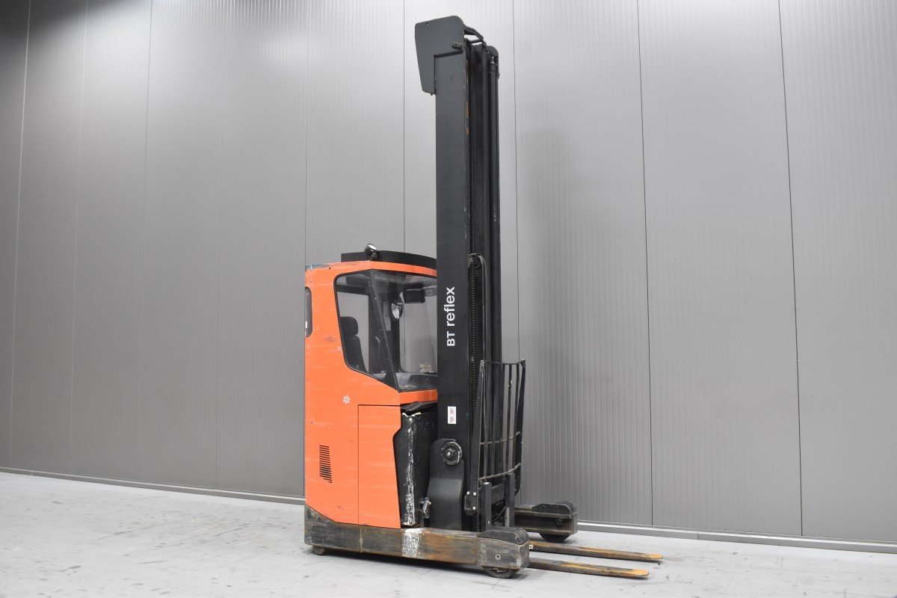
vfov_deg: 41.7
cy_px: 299
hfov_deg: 59.5
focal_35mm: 32
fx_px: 785
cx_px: 448
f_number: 5.6
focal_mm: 21
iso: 1600
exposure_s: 1/25
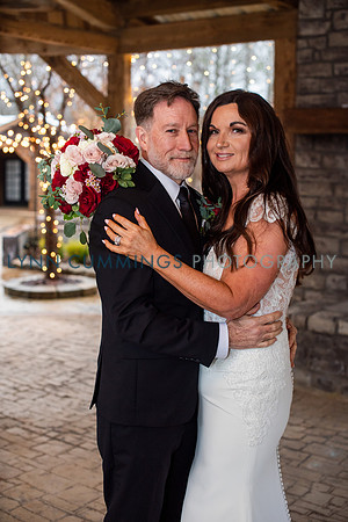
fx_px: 725
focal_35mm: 50
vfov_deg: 39.6
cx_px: 174
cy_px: 261
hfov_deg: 27.0
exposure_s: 1/200
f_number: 3.2
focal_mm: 50
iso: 640
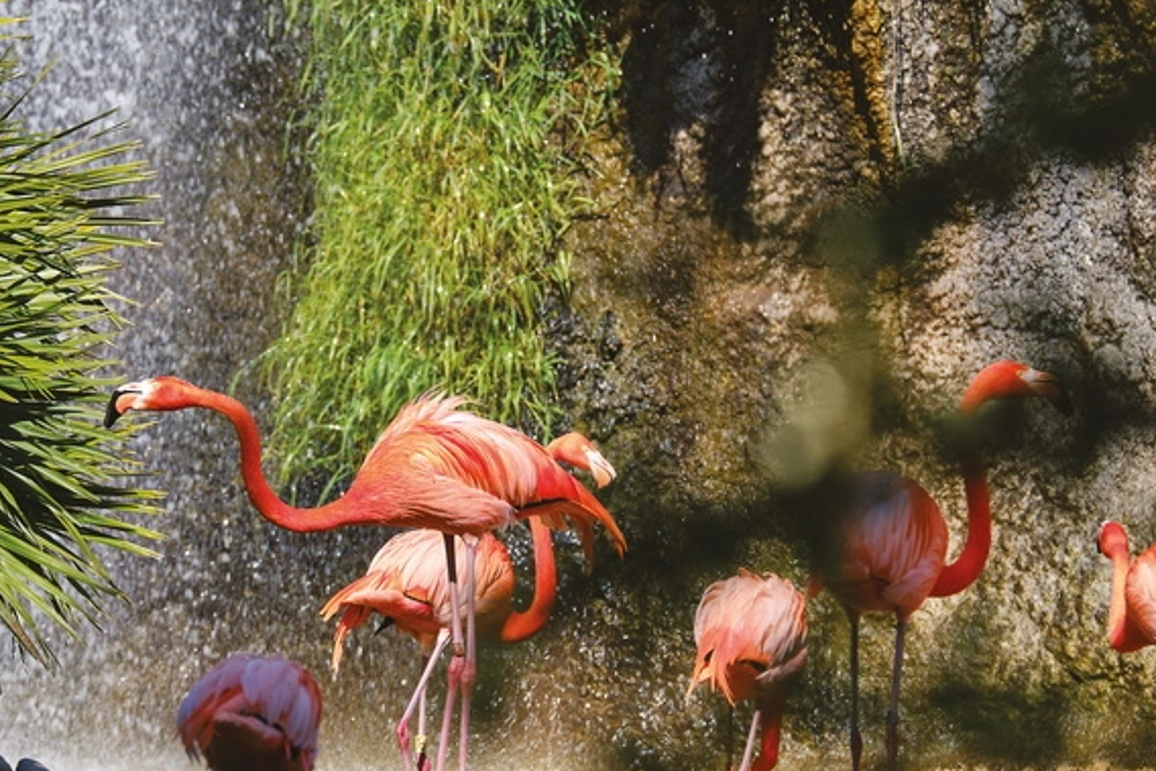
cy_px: 340
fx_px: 13168
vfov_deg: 3.4
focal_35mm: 410
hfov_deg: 5.0
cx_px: 501
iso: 160
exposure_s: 1/500
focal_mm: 196
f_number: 5.6
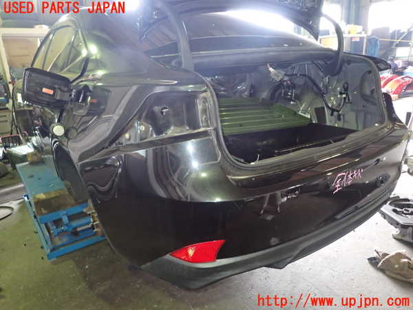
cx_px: 206
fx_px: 298
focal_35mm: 25
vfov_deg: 54.9
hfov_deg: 69.4
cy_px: 155
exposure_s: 1/30
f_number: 2
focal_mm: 4.5
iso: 500
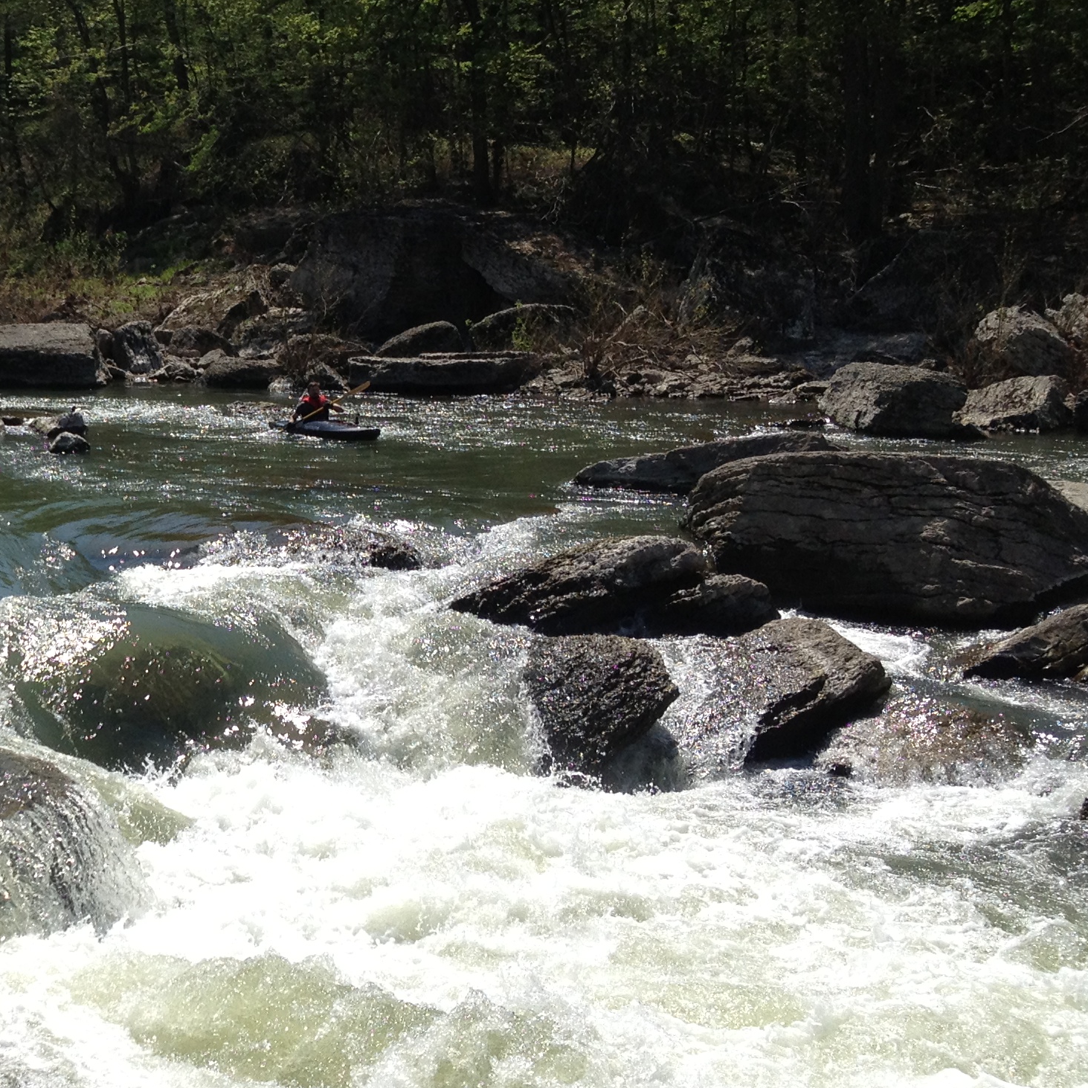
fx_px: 2454
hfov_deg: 23.6
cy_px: 524
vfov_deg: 25.0
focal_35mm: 69
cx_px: -72
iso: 50
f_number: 2.4
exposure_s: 1/2304
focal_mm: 4.28
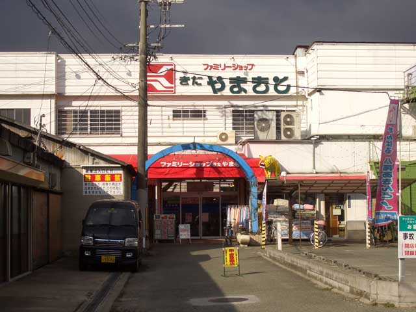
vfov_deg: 23.7
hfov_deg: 31.2
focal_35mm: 62
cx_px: 208
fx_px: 745
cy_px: 156
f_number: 5.6
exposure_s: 1/500
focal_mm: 10.2
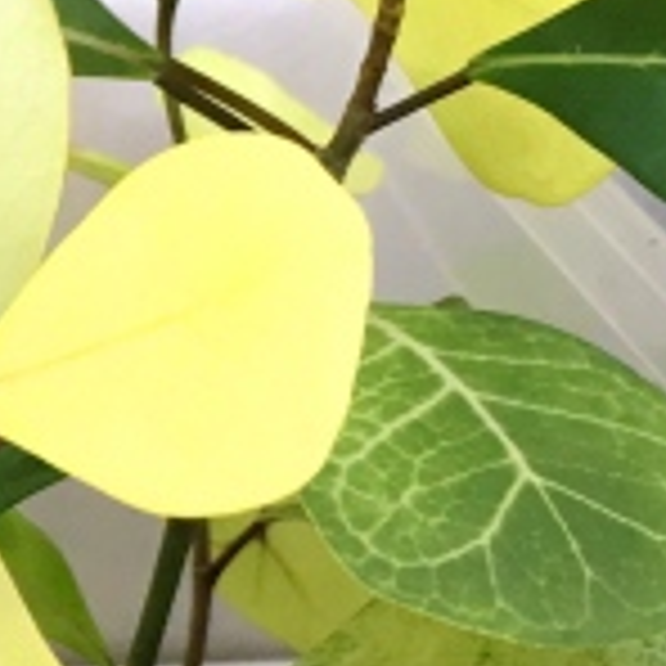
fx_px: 3026
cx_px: -490
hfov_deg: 11.7
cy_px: 432
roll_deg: -2.8
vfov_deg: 12.5
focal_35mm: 139
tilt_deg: -27.4
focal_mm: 4.15
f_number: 2.2
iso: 40
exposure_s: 1/33
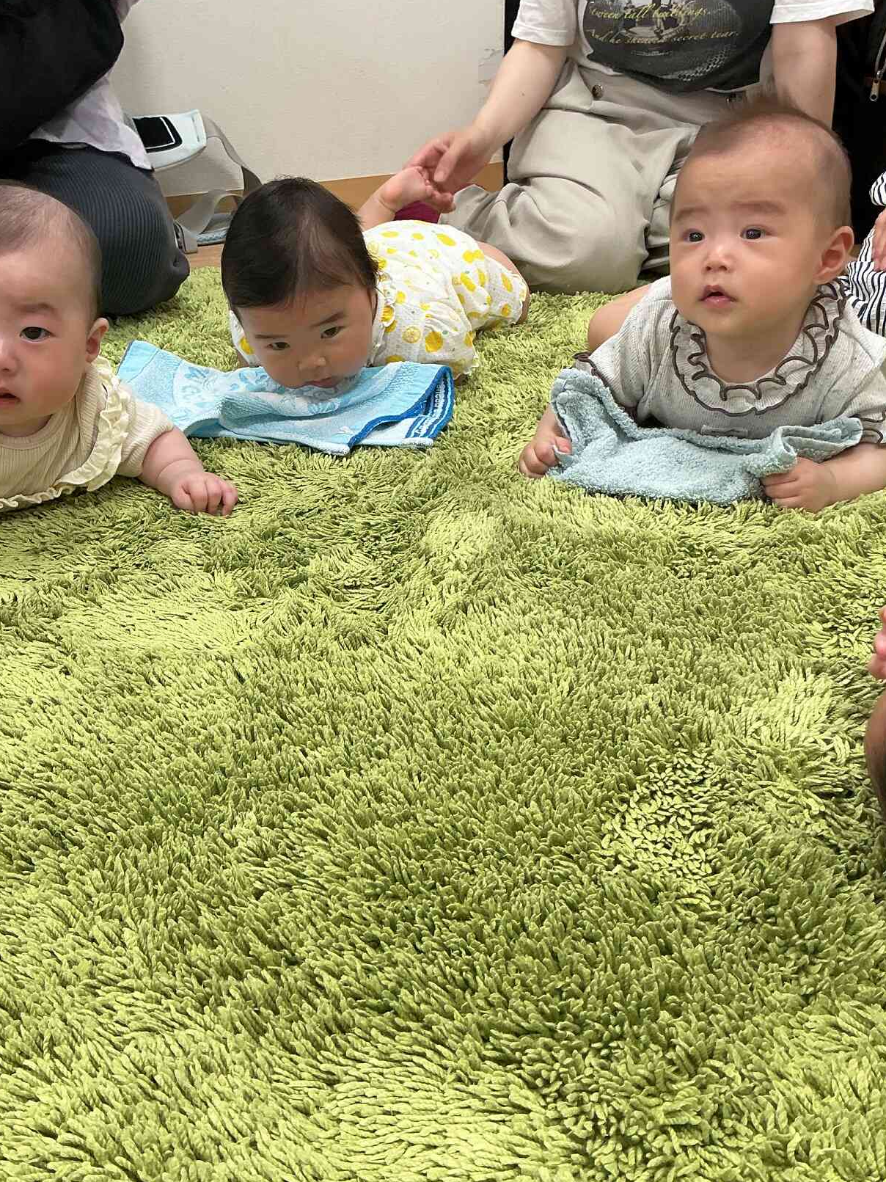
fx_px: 1229
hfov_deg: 39.4
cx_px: 342
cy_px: 561
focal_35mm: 36
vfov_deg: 51.3
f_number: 1.8
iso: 50
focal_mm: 3
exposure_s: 1/120
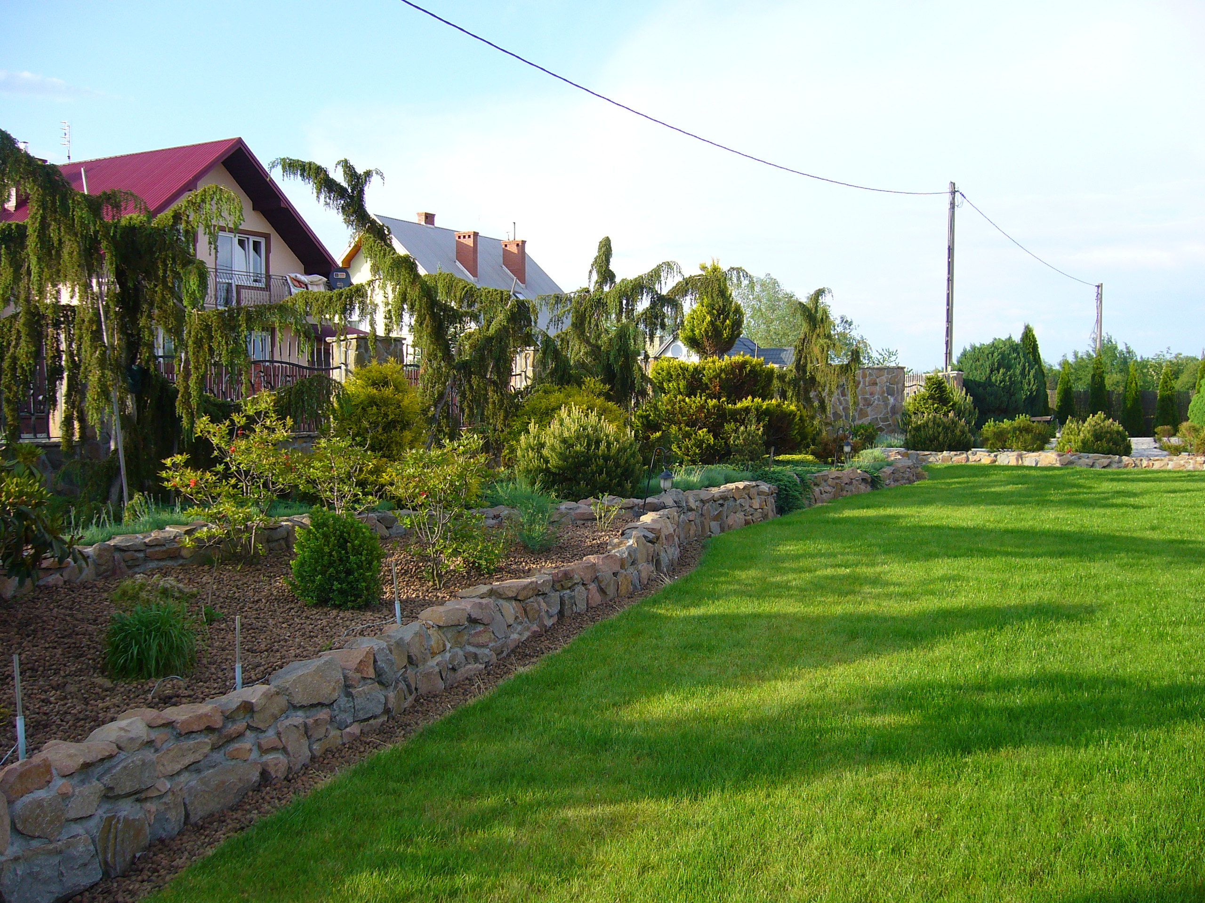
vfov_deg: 40.7
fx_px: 1218
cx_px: 602
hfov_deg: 52.6
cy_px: 452
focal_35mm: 35
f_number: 2.8
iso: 80
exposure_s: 1/400
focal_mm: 5.8
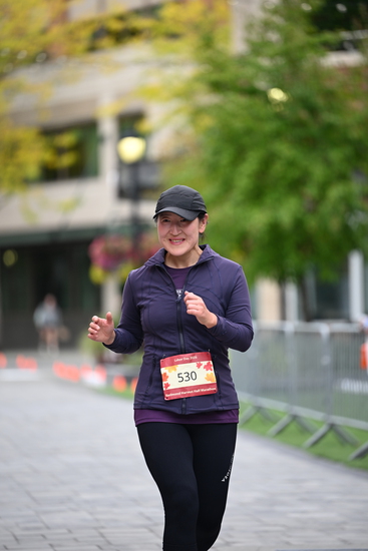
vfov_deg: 11.4
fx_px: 2758
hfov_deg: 7.6
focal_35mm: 180
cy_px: 276
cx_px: 184
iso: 640
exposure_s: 1/1600
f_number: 2.8
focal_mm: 180
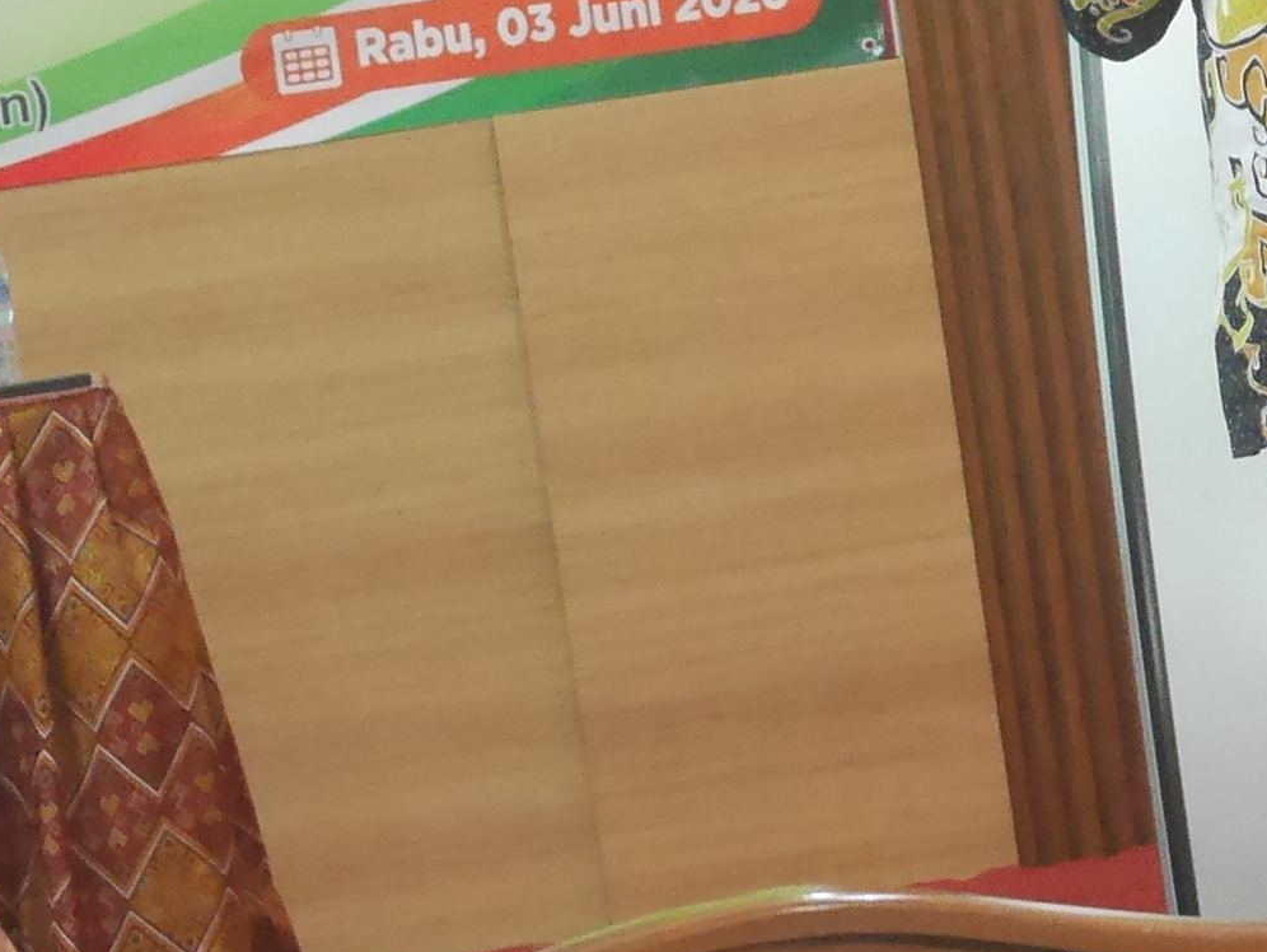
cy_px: 615
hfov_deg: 9.3
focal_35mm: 212
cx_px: 1093
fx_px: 7763
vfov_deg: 7.0
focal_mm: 23
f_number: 4.9
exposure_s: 1/20
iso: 3200
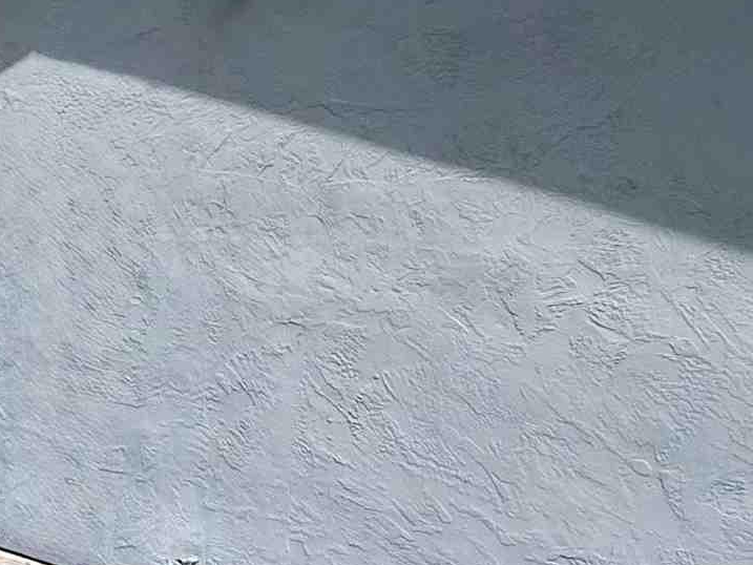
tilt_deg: -3.1
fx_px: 1305
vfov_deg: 24.4
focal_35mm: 60
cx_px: -650
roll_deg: -2.2
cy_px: 311
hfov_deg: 20.6
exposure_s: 1/1698
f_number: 2.2
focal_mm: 2.22
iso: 50
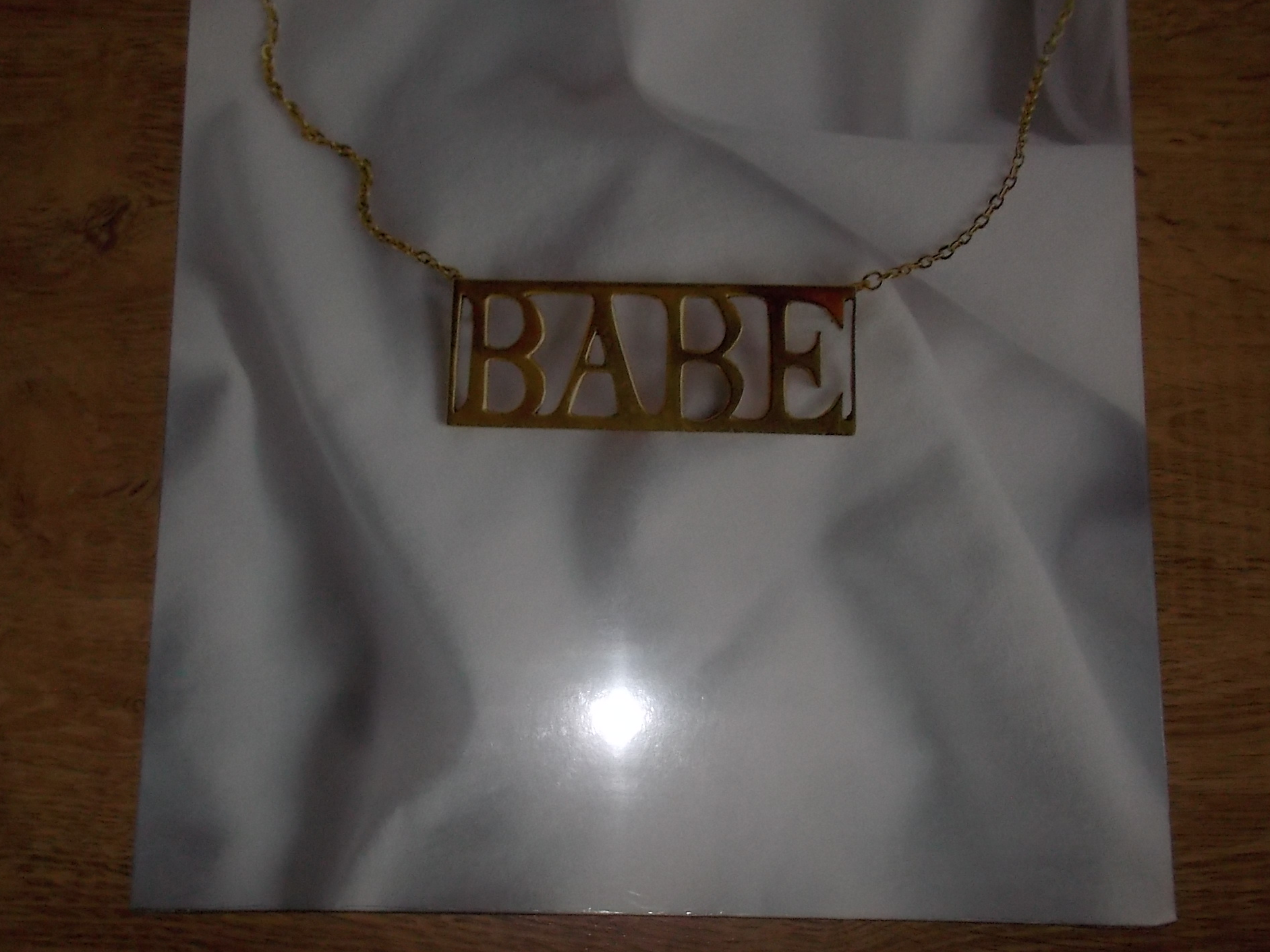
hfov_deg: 52.6
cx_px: 614
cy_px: 497
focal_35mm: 35
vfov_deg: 40.7
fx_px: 1284
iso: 200
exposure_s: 1/30
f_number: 3.3
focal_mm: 4.1
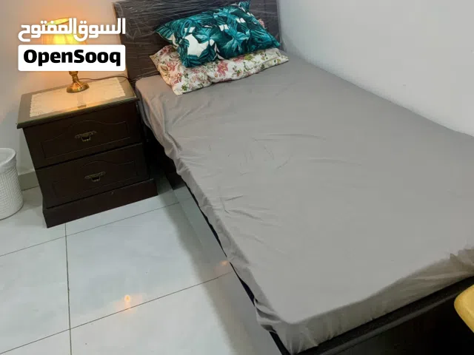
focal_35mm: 26
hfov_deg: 67.3
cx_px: 237
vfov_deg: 53.1
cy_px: 178
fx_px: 356
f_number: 1.8
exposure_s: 1/50
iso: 100
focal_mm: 4.25
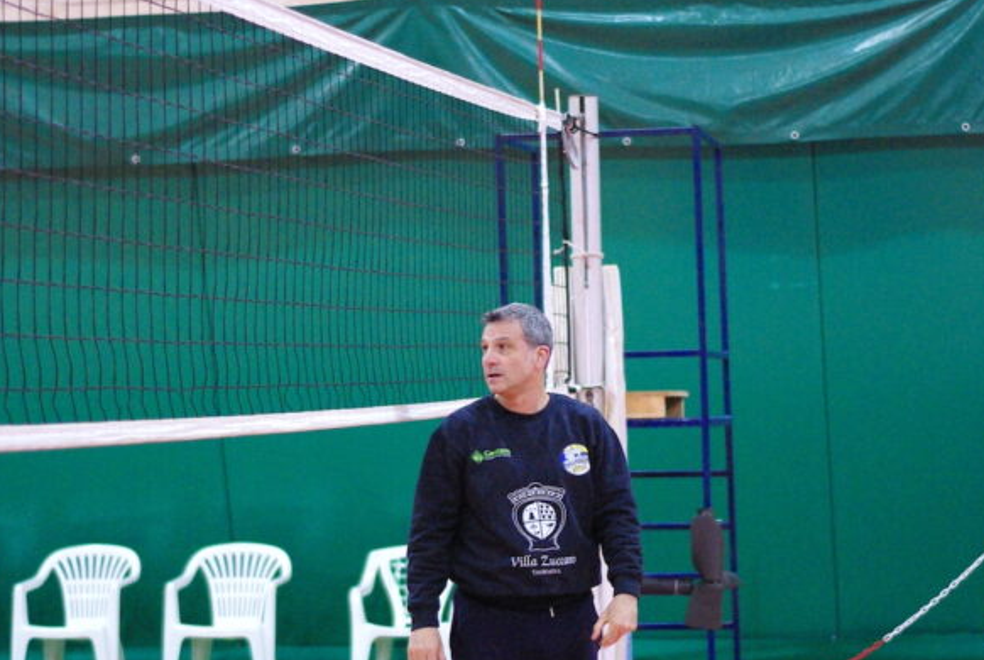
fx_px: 3613
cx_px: 522
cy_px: 379
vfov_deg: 10.4
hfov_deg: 15.5
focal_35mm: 132
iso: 1600
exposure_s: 1/250
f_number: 1.8
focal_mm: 50
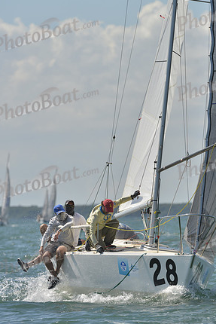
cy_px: 132
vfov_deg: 4.5
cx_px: 138
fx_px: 4127
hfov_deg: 3.0
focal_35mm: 459
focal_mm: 340
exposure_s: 1/1250
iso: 200
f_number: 6.3
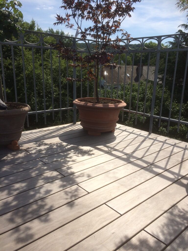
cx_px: 94
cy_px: 126
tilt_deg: -16.4
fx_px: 210
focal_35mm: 29
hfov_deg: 48.2
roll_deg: +0.7
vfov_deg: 61.7
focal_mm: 4.15
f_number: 2.2
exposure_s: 1/3425
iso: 32
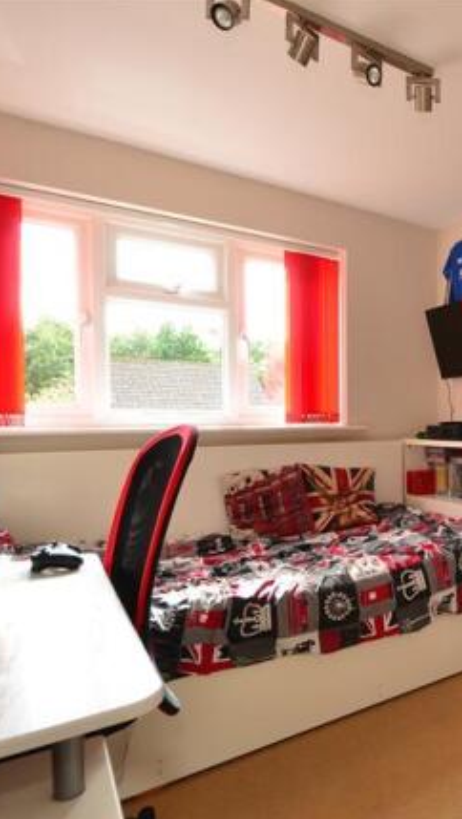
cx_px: 483
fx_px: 522
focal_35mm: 24
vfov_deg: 76.3
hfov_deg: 40.5
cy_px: 413
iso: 250
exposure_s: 1/20
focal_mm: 10
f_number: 10
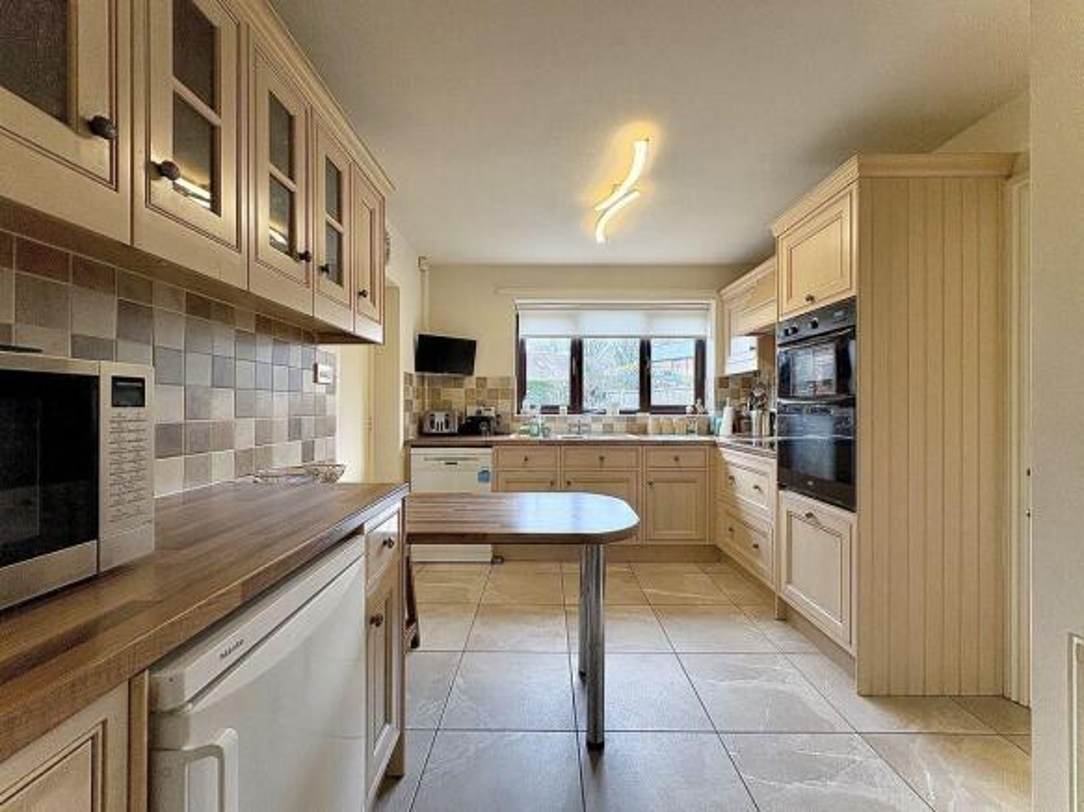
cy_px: 406
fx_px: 438
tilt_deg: +0.1
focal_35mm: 14
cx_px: 542
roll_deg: +0.9
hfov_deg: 102.1
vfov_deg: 85.7
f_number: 2.2
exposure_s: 1/100
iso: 160
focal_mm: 2.22
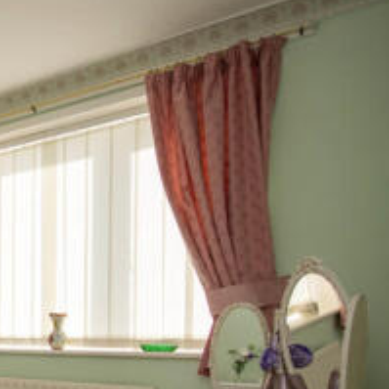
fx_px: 534
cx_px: -194
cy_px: 337
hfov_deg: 27.5
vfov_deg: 37.8
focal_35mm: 42
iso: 125
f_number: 5.6
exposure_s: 1/125
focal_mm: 10
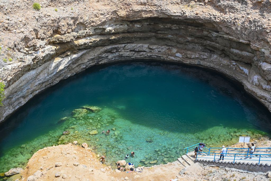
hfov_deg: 48.5
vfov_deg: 33.4
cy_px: 90
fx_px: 301
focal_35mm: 40
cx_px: 136
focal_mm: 40
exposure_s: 1/200
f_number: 7.1
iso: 100
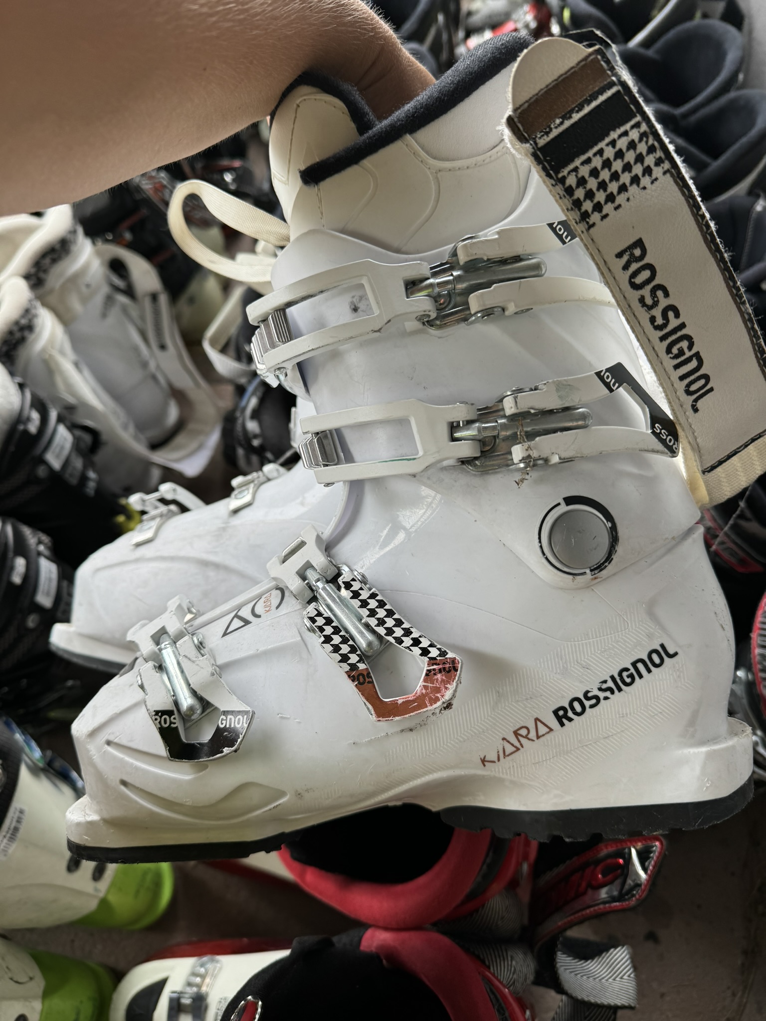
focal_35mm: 24
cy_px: 510
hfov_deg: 56.8
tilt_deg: -60.9
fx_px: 708
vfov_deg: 71.6
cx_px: 383
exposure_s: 1/121
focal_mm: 6.76
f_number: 1.78
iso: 64
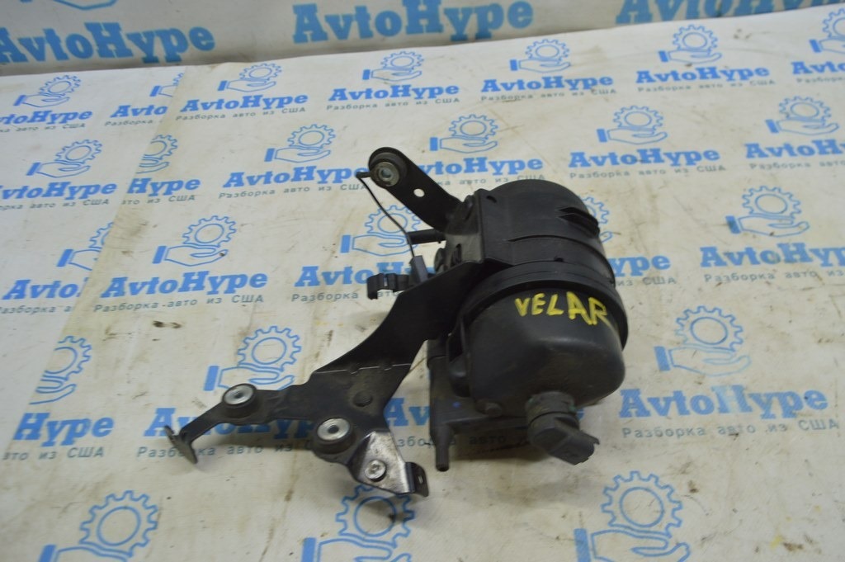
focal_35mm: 30
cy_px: 281
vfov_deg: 43.5
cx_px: 422
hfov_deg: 62.0
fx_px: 704
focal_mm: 20
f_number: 5.6
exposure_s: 1/40
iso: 400
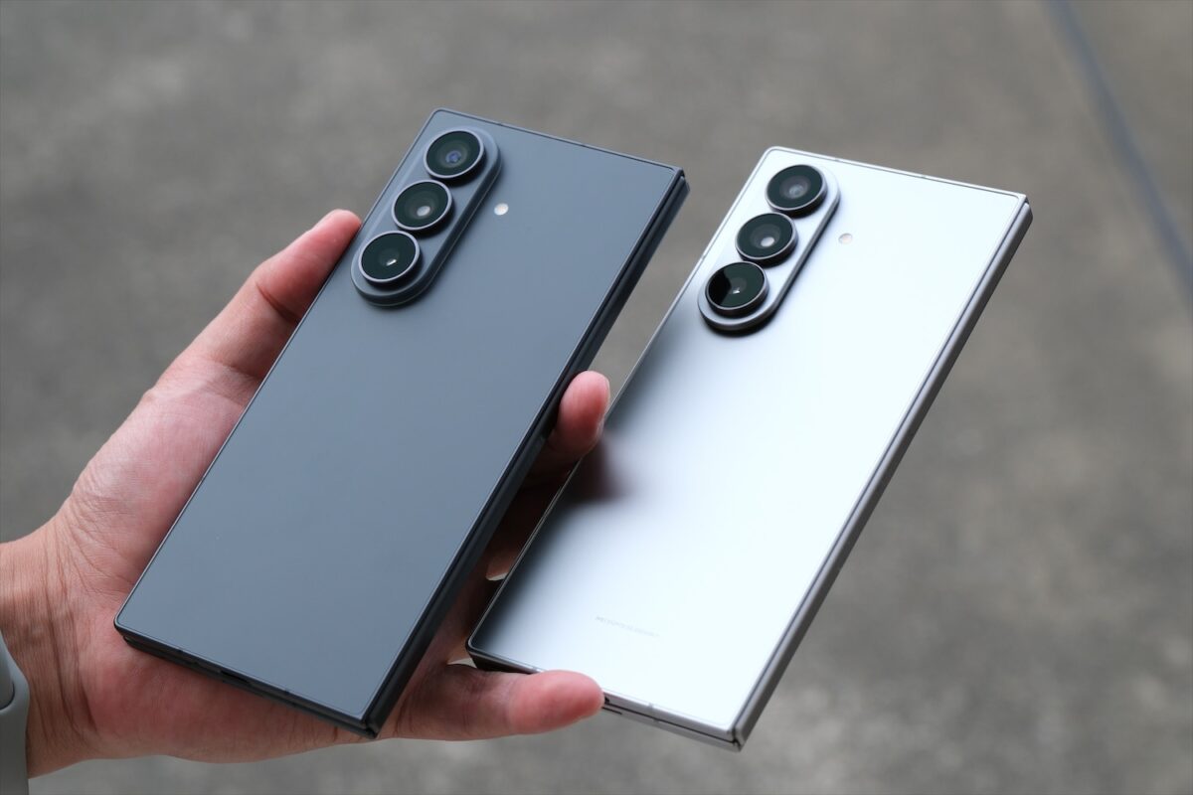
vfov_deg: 16.5
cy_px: 398
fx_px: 2750
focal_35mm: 83
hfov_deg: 24.5
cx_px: 596
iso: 400
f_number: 6.4
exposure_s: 1/125
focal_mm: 55
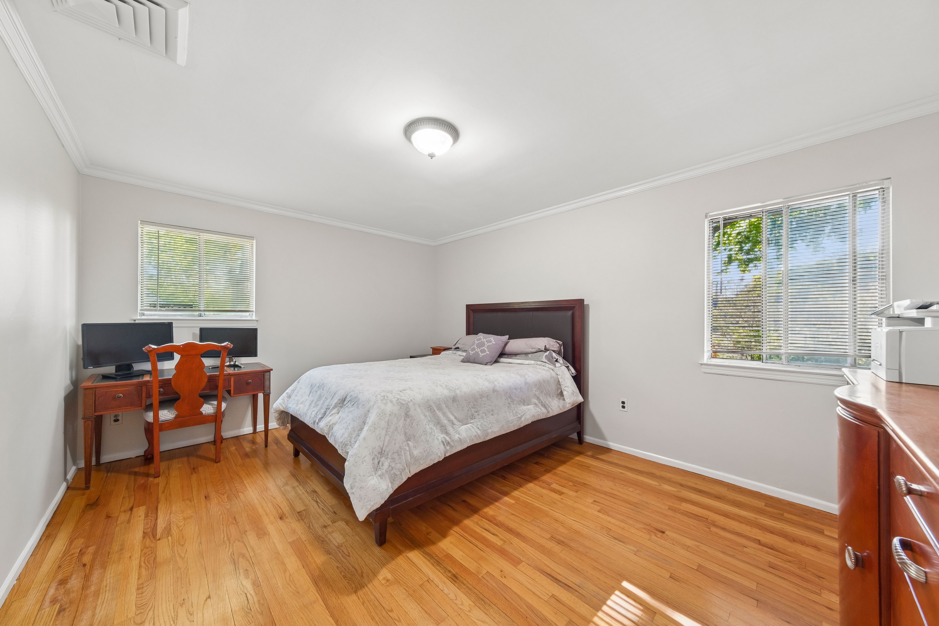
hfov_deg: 112.6
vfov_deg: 90.0
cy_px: 313
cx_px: 470
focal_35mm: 12
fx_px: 313
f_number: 8
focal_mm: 8
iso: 640
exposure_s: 1/10
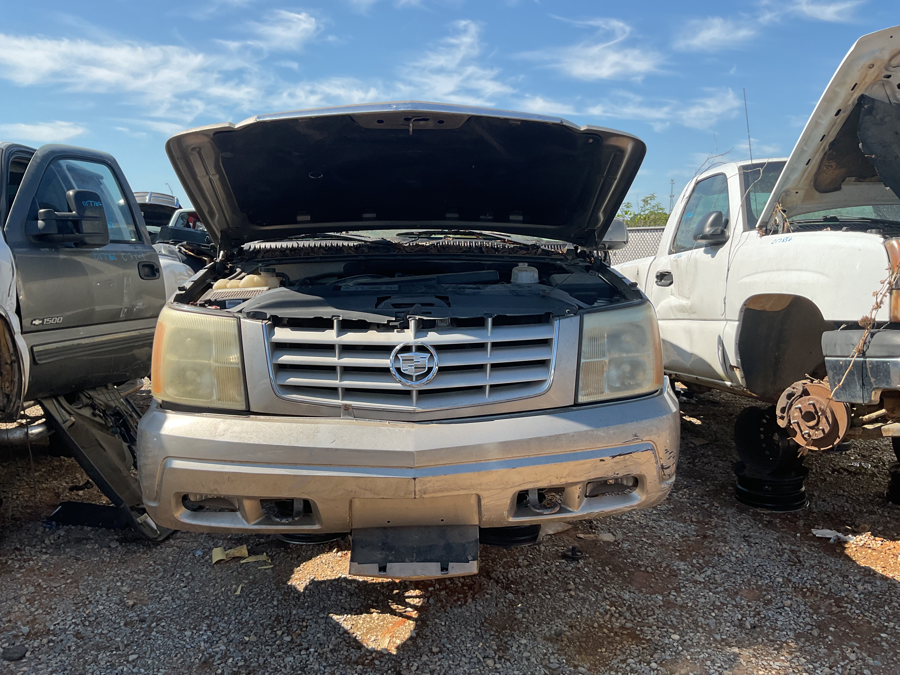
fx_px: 754
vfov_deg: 48.2
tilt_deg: -8.1
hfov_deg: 61.7
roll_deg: +0.9
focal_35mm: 29
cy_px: 338
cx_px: 450
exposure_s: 1/1195
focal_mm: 3
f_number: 1.8
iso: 16
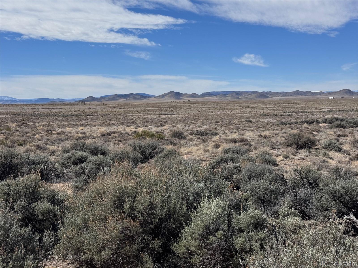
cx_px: 179
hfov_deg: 39.7
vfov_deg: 30.3
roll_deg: +0.8
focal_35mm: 48
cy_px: 134
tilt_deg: -4.8
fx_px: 496
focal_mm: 6.76
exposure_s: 1/7937
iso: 64
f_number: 1.78
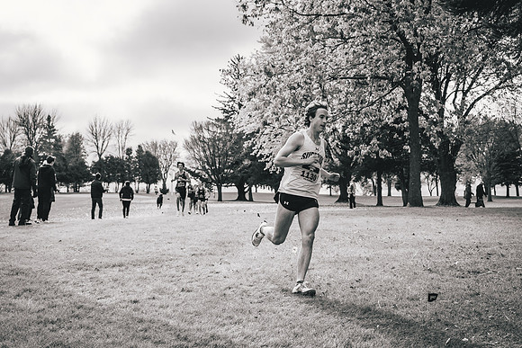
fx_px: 779
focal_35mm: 54
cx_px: 261
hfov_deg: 37.0
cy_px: 174
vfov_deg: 25.2
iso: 400
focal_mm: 50
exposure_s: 1/1250
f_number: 6.3
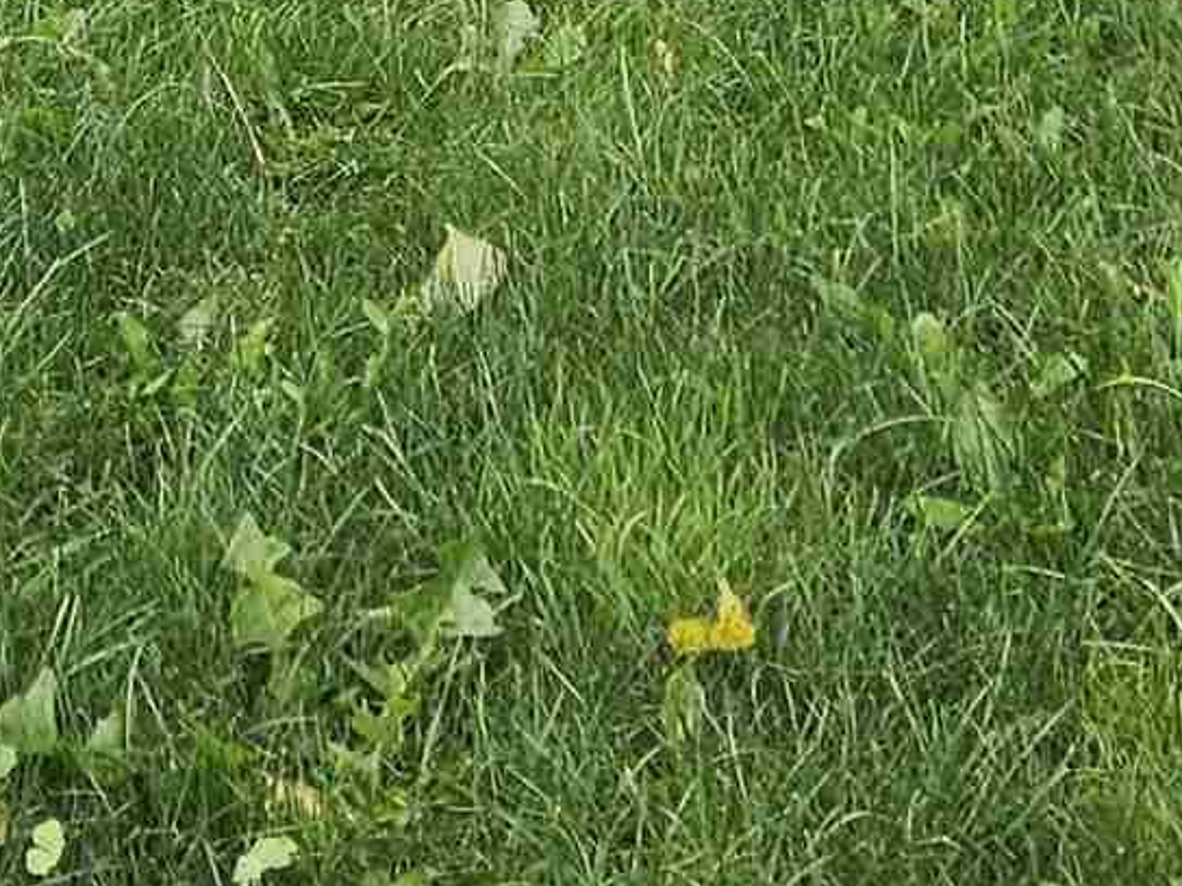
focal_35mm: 130
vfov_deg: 10.0
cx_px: -187
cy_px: -1246
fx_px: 4439
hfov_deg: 14.7
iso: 25
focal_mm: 5.4
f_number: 1.8
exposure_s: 1/786
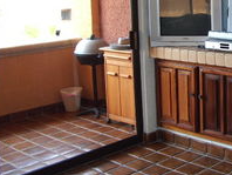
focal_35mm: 65
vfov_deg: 22.4
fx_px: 436
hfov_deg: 28.8
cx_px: 203
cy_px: 40
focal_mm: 5.8
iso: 100
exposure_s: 1/25
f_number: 2.6
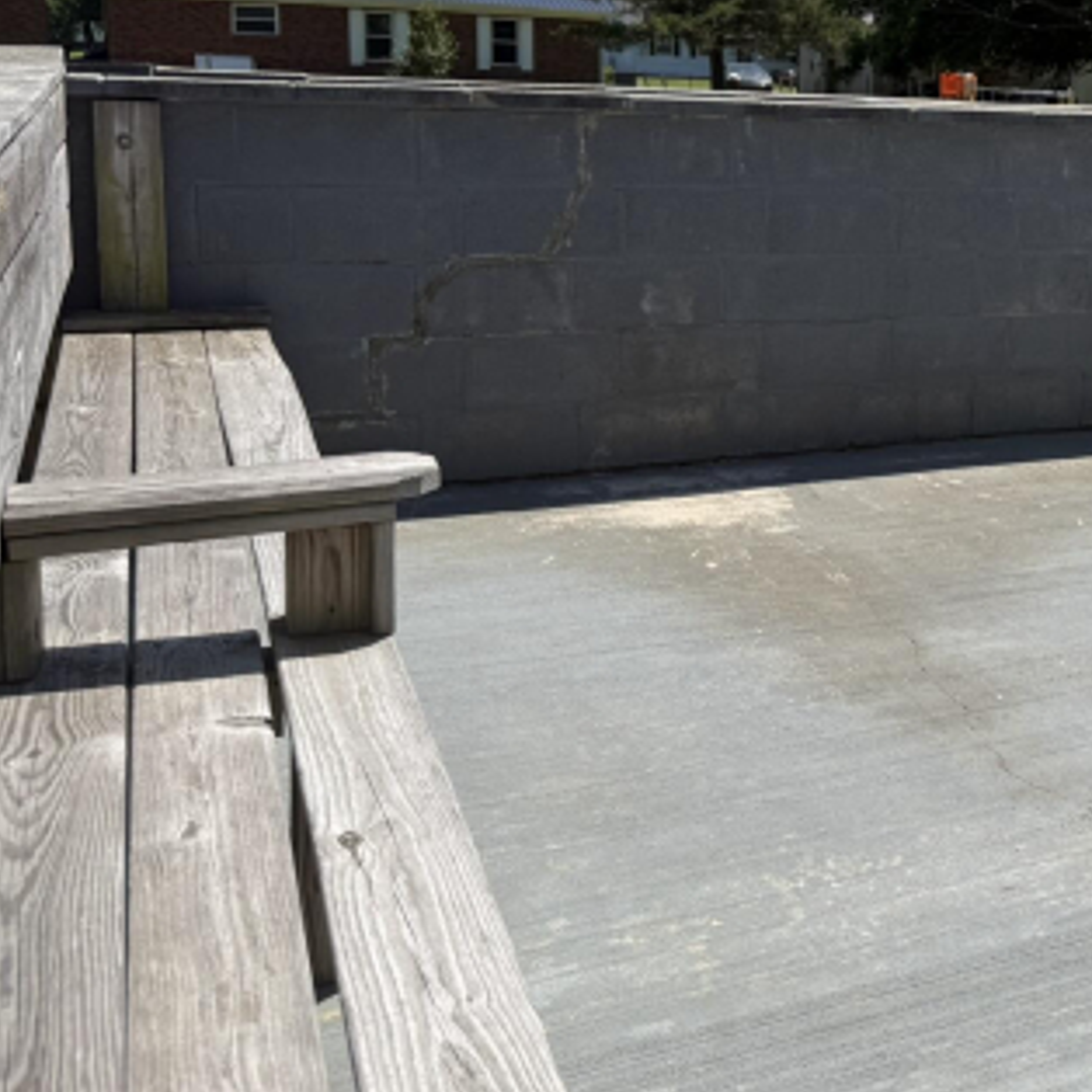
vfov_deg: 36.8
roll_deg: -3.2
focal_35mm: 45
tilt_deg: -8.6
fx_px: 1606
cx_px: 1122
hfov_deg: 33.9
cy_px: 303
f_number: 1.78
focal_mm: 6.76
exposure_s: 1/4975
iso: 80
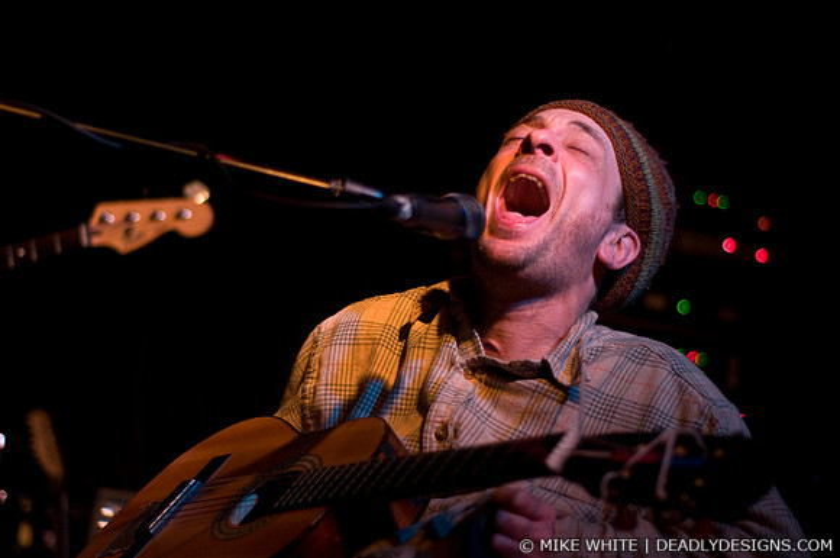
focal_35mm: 75
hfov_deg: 27.0
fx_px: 1748
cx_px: 420
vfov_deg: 18.1
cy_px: 279
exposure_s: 1/80
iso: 1000
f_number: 1.8
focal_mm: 50
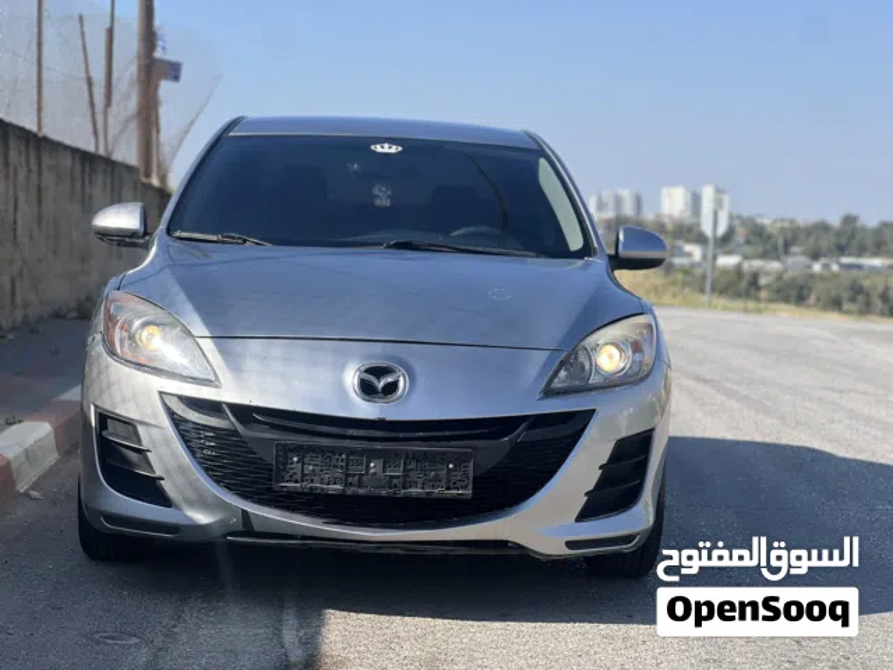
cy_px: 335
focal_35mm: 77
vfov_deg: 19.1
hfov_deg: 25.3
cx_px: 446
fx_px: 1986
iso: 32
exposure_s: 1/459
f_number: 2.8
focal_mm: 9
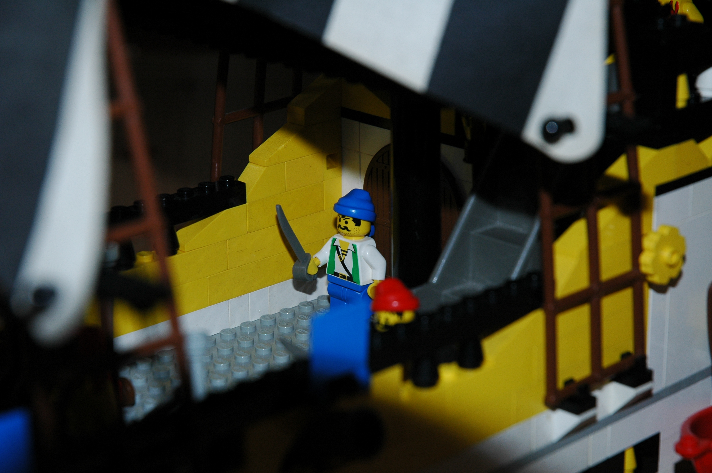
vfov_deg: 13.0
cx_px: 356
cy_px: 236
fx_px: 2075
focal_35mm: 105
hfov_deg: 19.5
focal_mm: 70
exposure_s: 1/125
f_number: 7.1
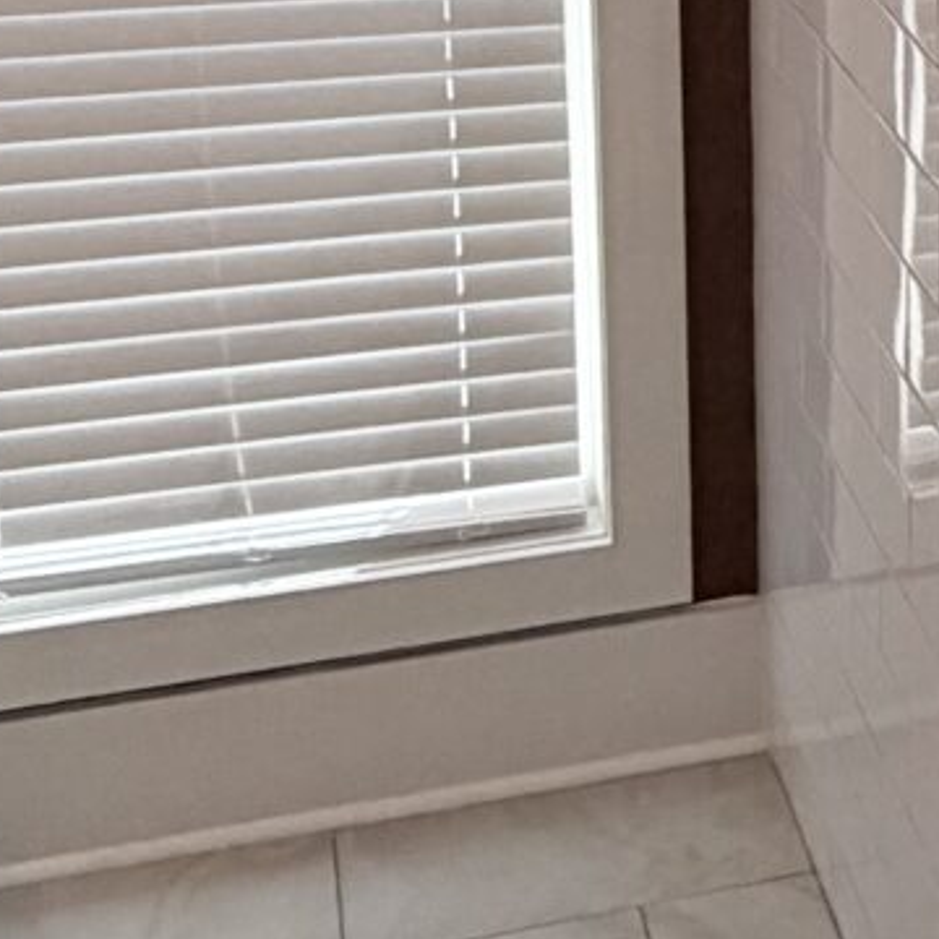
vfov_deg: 18.9
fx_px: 2701
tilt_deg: -11.6
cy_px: -99
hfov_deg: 17.6
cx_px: 1422
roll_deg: -2.6
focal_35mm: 88
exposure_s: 1/120
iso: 125
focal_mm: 2.22
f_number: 2.2
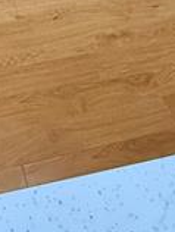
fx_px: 457
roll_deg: +0.6
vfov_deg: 19.8
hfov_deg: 20.4
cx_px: -29
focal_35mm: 68
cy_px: -200
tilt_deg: -20.1
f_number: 2.2
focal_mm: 2.22
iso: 320
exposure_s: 1/60
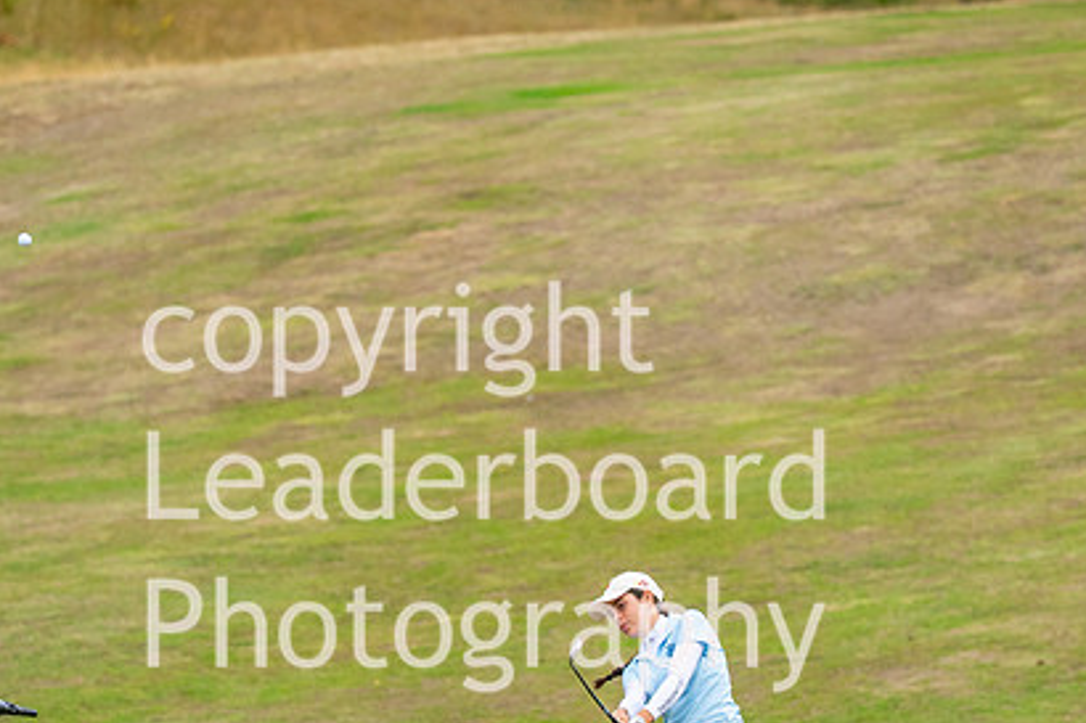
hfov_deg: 3.2
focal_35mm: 637
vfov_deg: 2.2
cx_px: 490
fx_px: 19207
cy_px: 501
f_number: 4.5
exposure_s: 1/2000
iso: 400
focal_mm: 300
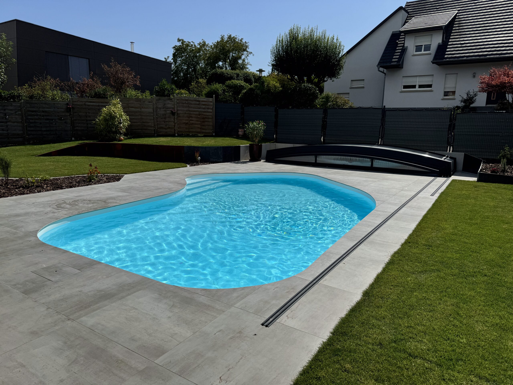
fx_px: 356
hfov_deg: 71.6
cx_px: 256
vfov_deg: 56.8
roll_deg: -0.7
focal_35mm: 24
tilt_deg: -11.0
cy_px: 192
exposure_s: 1/12346
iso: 80
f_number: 1.78
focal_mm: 6.76
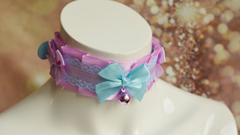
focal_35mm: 65
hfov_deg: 32.3
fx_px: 414
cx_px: 124
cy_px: 80
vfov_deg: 18.5
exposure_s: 1/160
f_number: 6.3
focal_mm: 36
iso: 400
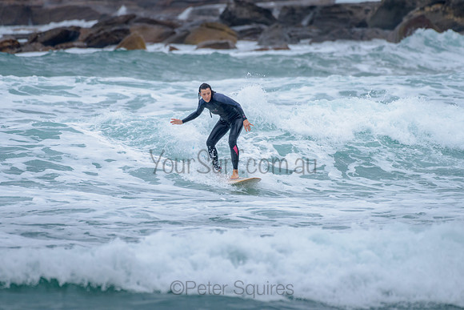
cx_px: 217
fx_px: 7905
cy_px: 120
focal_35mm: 613
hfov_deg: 3.4
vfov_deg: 2.2
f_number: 5.6
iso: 500
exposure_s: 1/1250
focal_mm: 500
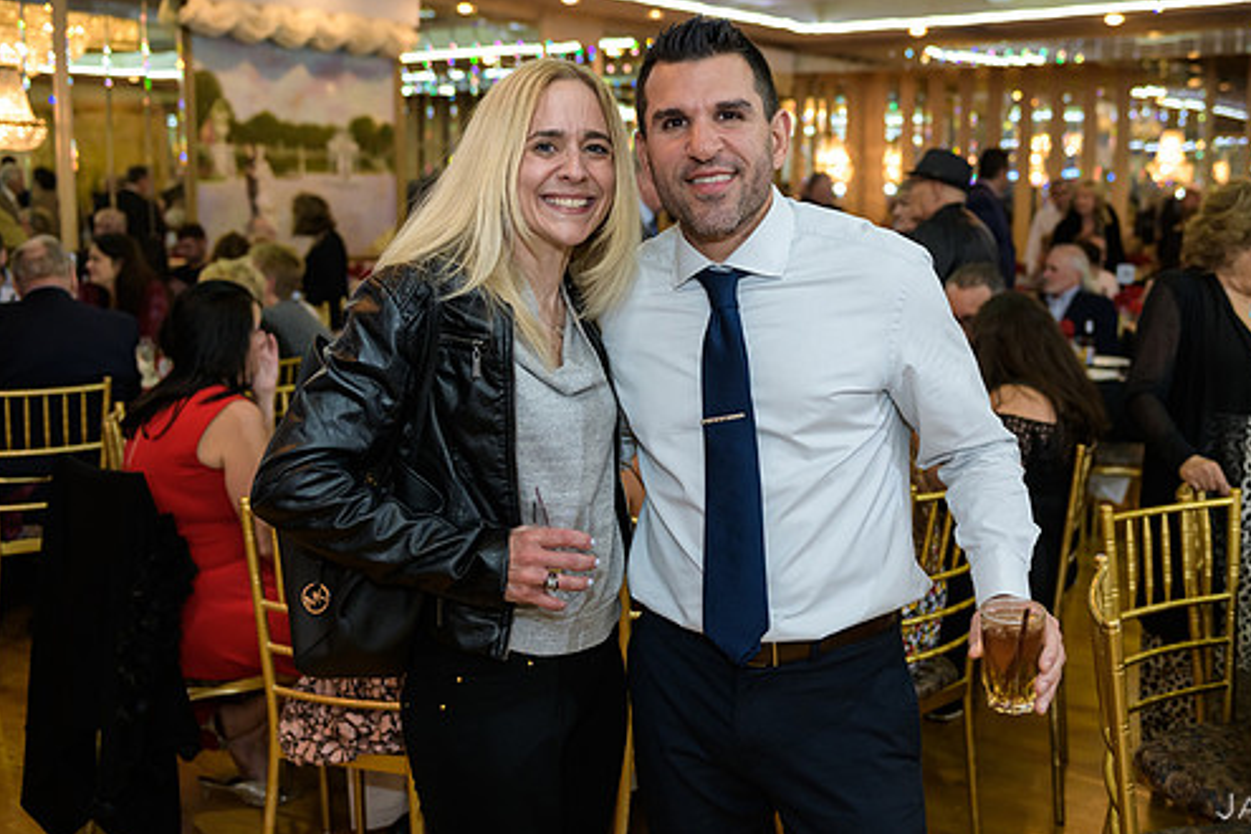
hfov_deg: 47.2
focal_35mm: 41
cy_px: 385
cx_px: 725
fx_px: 1425
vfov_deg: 32.6
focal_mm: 35
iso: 1000
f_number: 3.2
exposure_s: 1/125
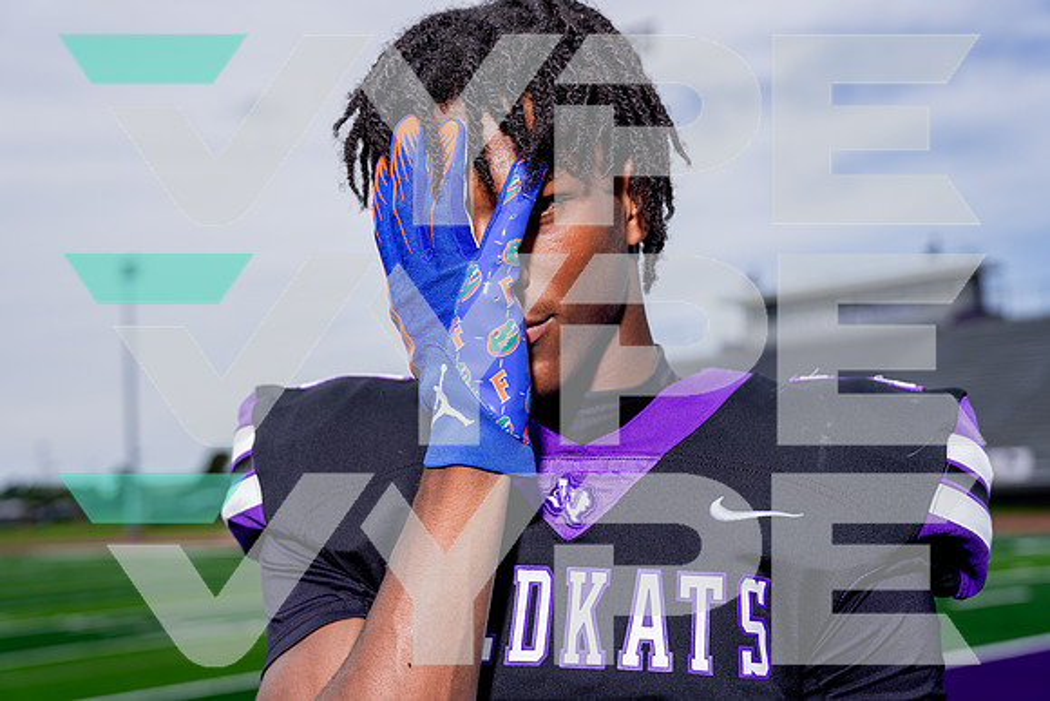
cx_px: 525
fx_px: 1475
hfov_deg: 39.2
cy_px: 350
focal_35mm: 51
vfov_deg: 26.7
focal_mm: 47
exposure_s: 1/1250
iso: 100
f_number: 4
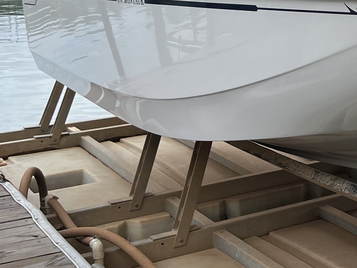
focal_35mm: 81
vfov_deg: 17.3
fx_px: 836
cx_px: 489
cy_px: -59
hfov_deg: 21.4
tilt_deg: -0.8
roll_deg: +1.1
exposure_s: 1/2825
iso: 50
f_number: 1.6
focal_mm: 5.1
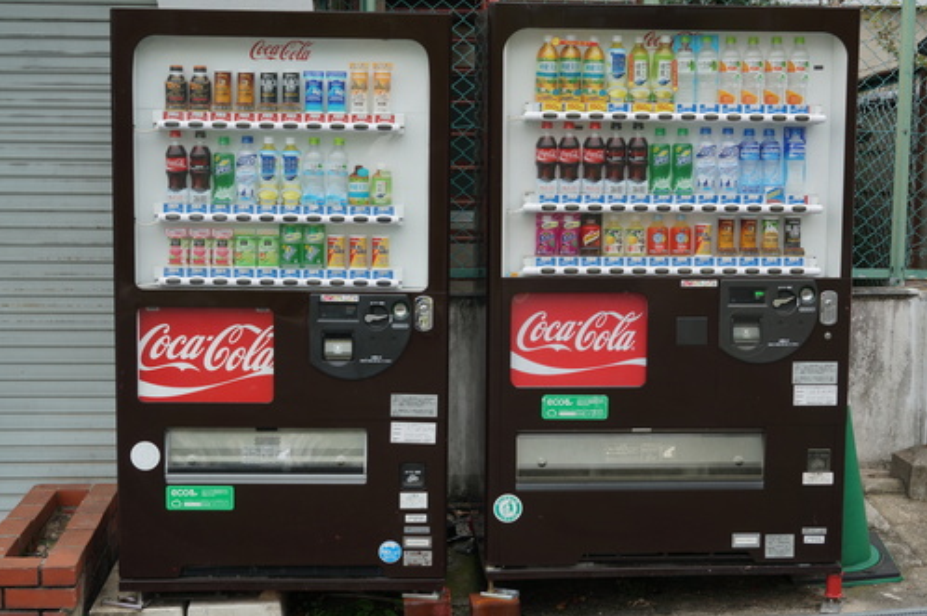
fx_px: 1533
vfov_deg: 22.7
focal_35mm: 60
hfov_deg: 33.6
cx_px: 499
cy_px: 306
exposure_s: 1/80
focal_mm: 33
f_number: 5.6
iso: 100
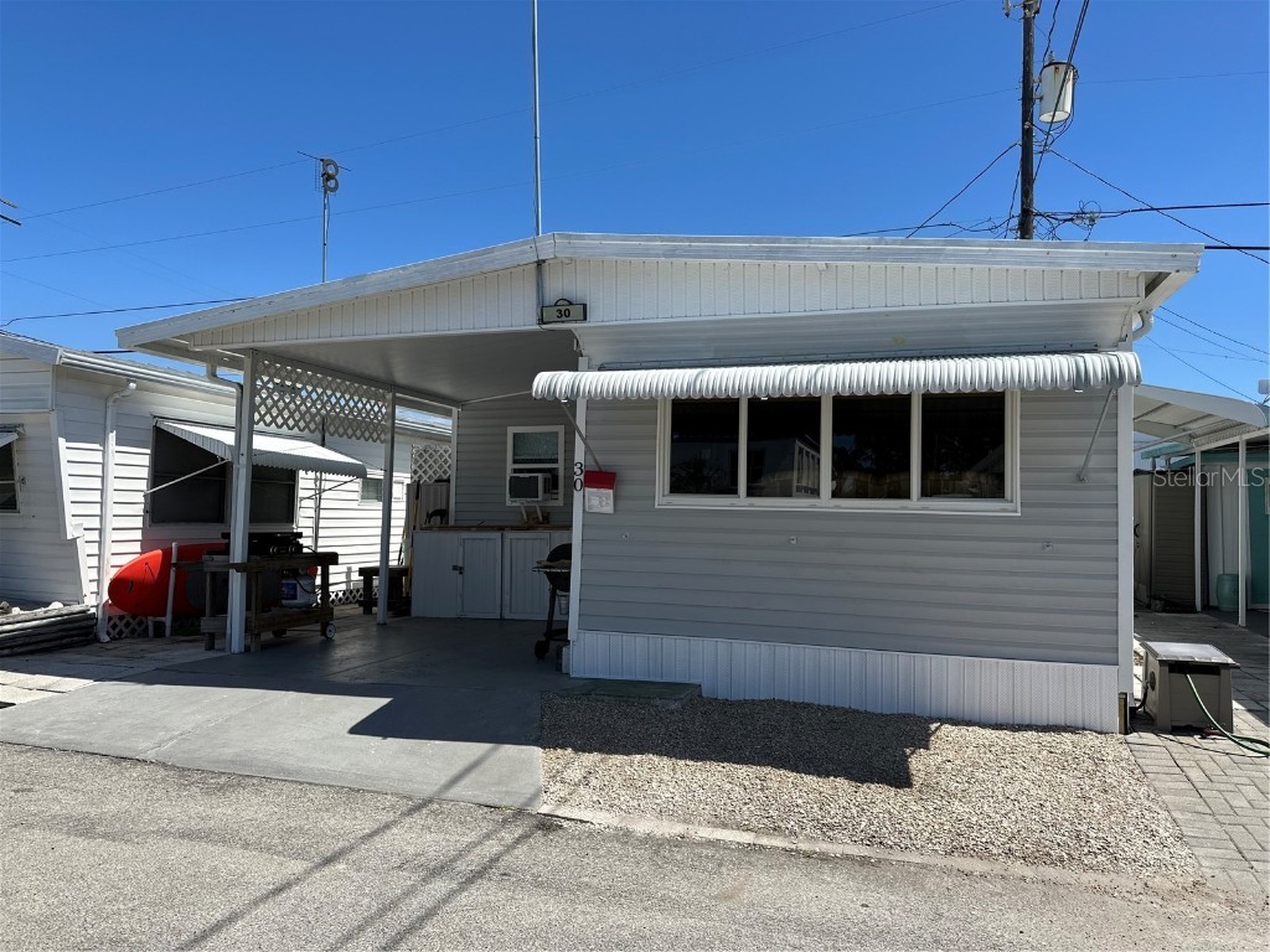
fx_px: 881
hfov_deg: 71.6
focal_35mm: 24
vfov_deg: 56.8
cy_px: 476
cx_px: 635
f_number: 1.78
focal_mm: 6.86
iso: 80
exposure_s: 1/5263
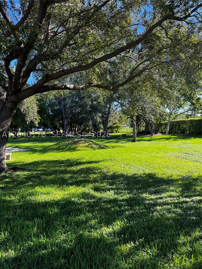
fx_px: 202
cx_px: 101
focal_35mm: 26
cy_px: 134
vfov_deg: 67.3
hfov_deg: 53.1
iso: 50
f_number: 1.6
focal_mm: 5.1
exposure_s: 1/558
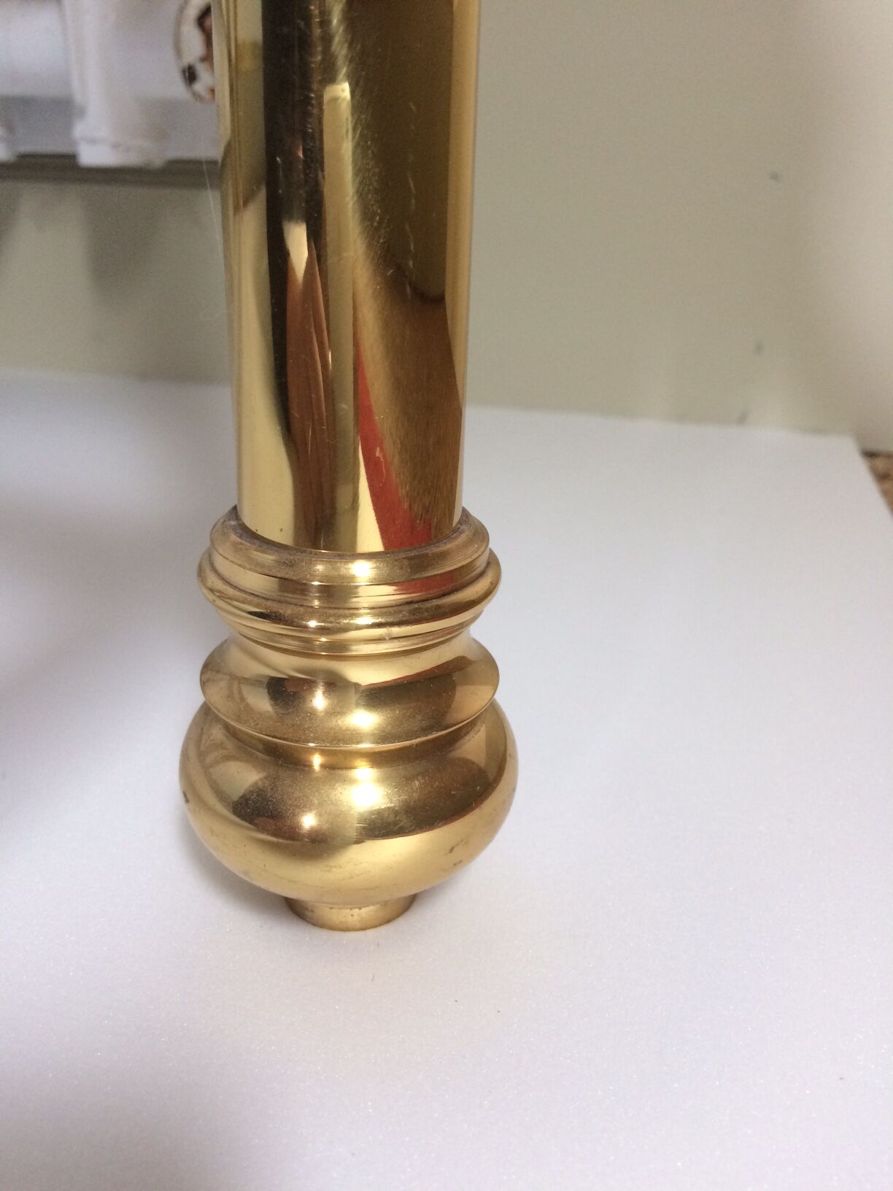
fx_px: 997
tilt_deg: -24.1
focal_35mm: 29
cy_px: 596
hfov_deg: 48.2
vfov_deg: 61.7
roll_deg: -0.9
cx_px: 446
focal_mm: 4.15
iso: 160
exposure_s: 1/33
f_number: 2.2
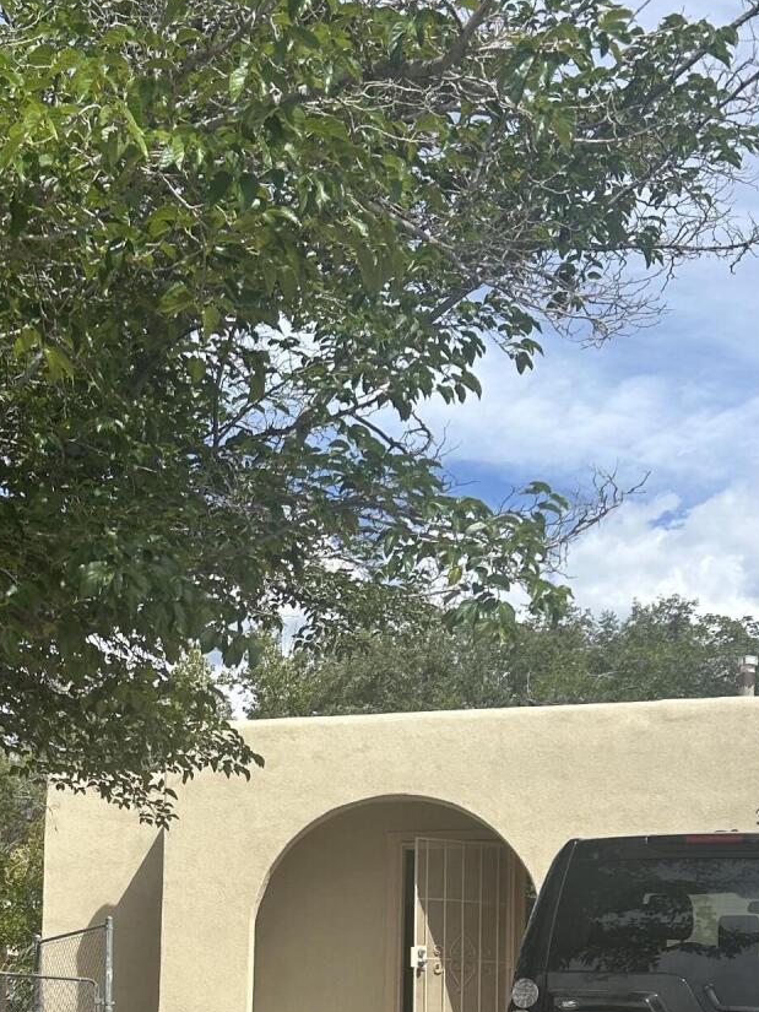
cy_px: 937
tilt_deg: +4.5
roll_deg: -1.2
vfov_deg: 29.3
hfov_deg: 22.6
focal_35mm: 63
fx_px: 1841
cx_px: 47
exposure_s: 1/3356
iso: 50
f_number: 1.5
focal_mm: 5.7
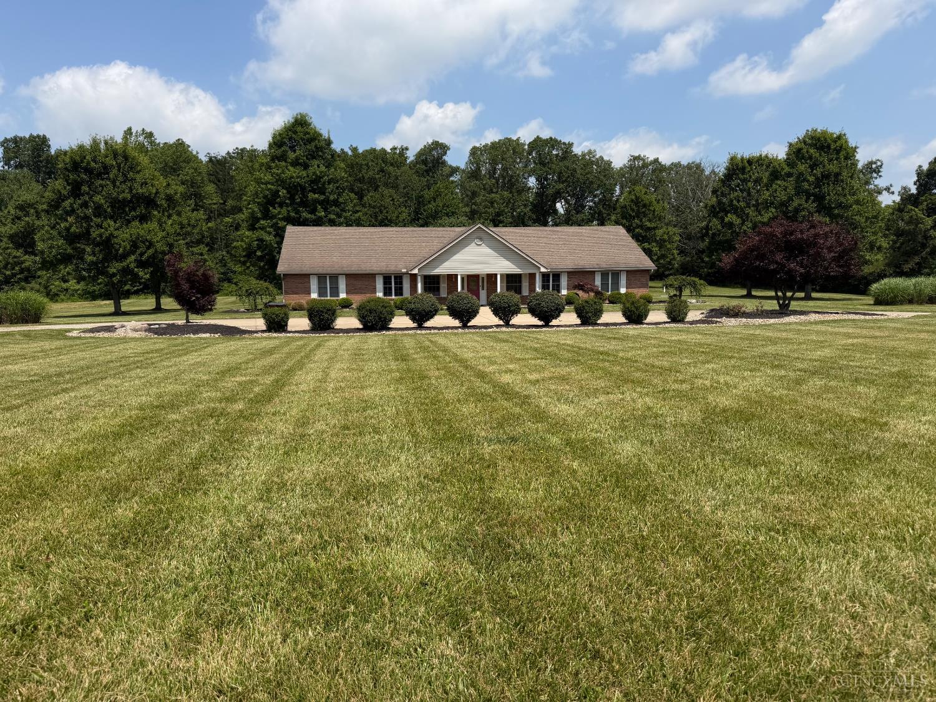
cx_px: 468
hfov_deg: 71.6
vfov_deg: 56.8
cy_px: 351
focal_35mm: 24
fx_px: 649
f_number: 1.78
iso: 80
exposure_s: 1/7353
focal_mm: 6.76
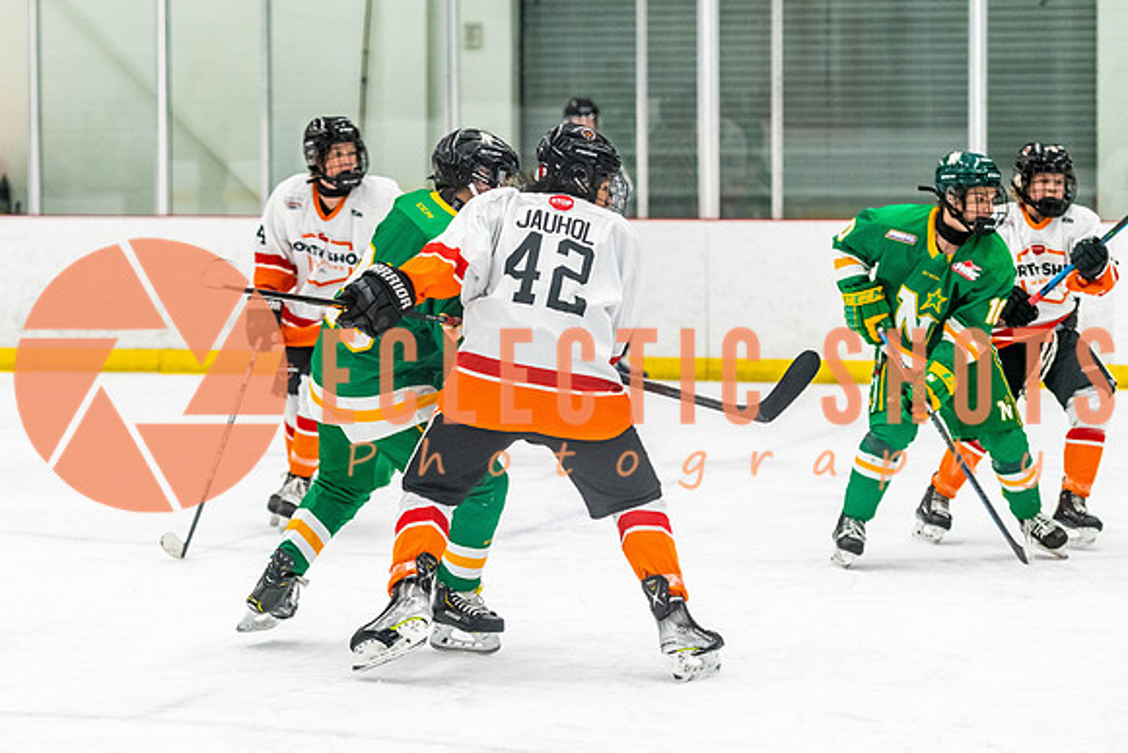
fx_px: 4145
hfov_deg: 15.5
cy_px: 335
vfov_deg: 10.4
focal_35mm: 132
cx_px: 404
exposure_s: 1/640
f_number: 2.8
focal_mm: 102
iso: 2000
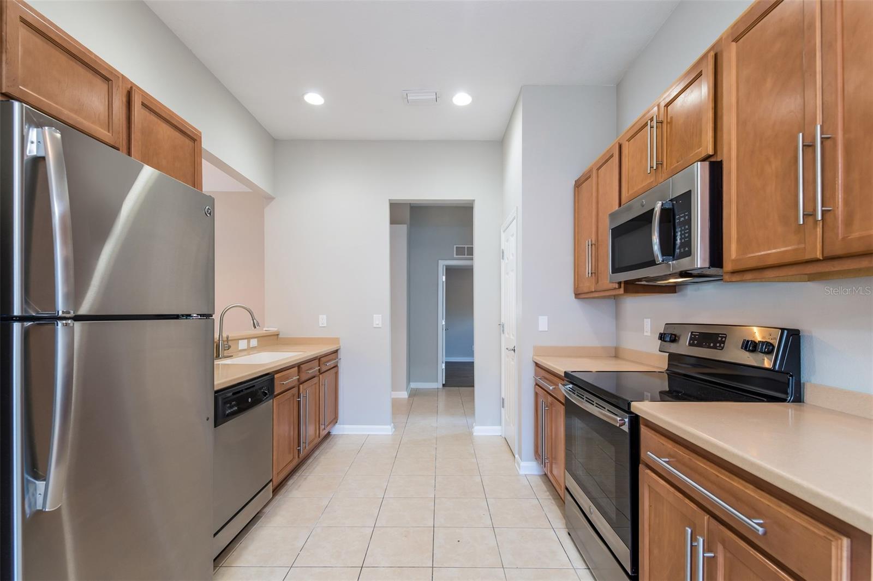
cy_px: 290
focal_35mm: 15
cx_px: 436
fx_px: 364
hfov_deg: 100.4
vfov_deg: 77.3
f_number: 7.1
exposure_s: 1/10
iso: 360
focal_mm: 15
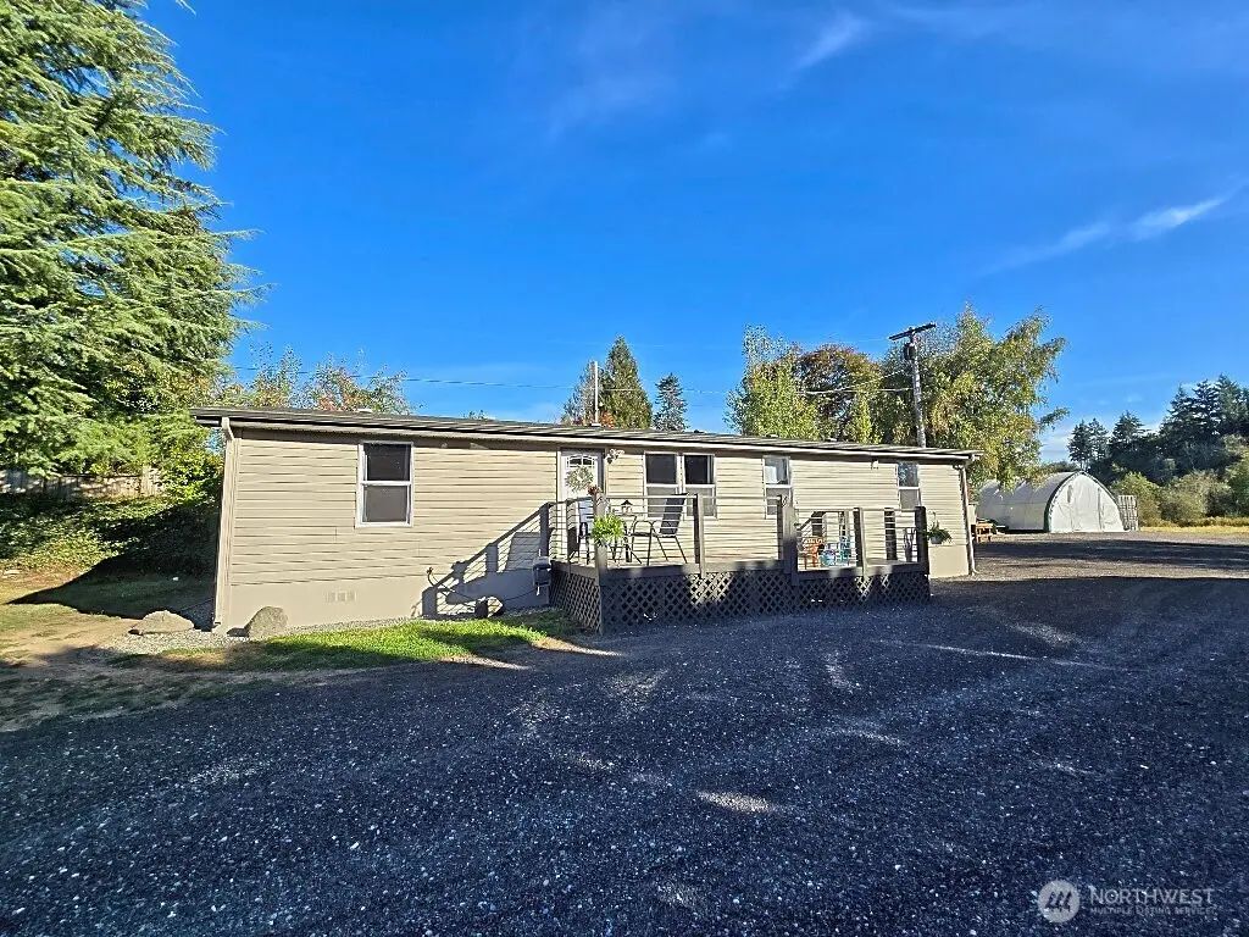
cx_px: 624
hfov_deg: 106.2
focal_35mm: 13
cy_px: 468
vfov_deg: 89.9
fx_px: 469
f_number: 2.2
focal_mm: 2.2
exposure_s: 1/1387
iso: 50
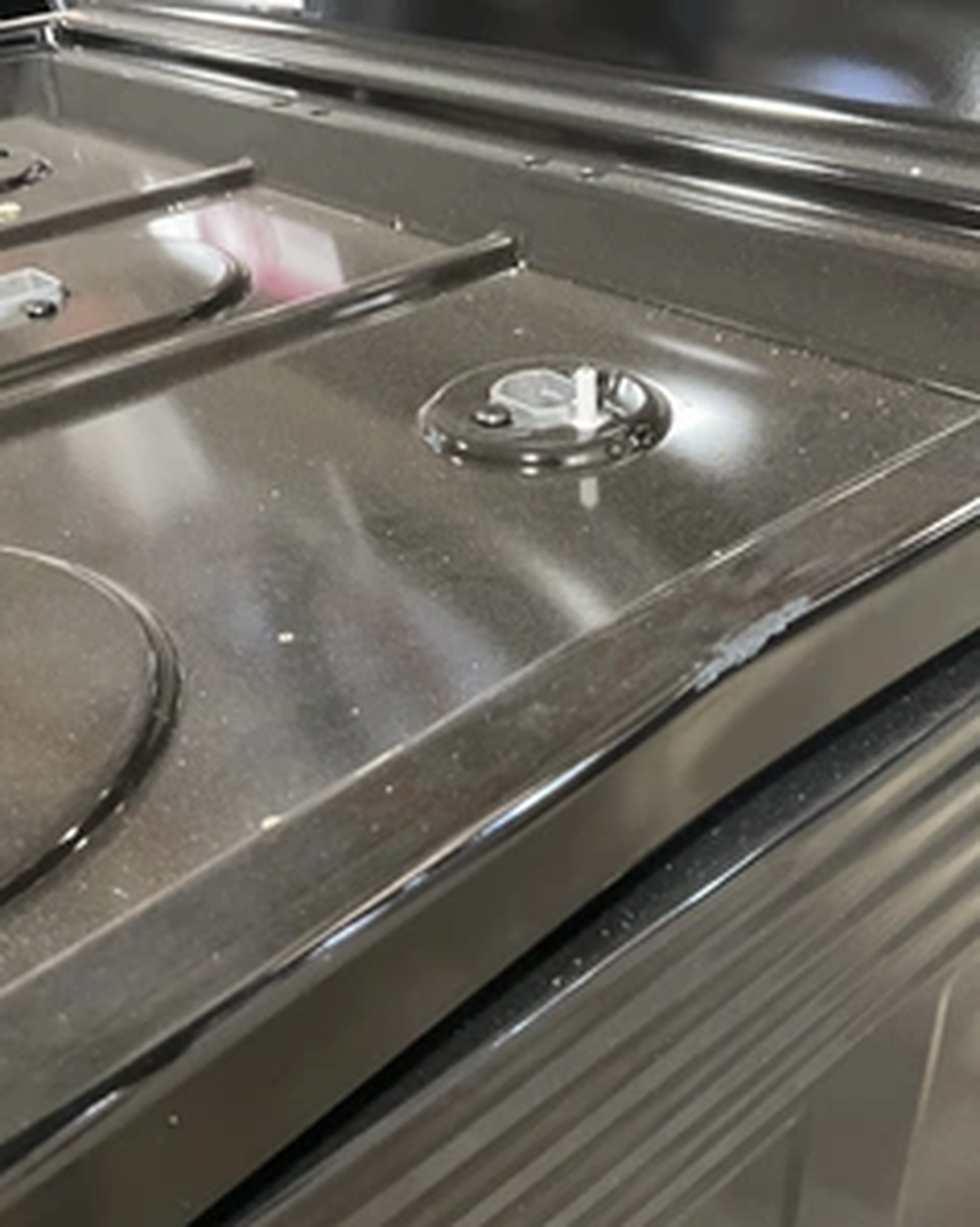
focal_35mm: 38
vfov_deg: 48.0
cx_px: 519
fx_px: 1379
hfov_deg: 39.1
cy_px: 614
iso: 320
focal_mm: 3
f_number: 1.8
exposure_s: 1/30
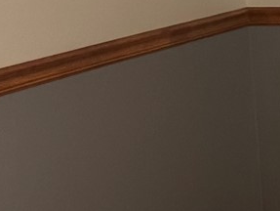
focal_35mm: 171
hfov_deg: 9.4
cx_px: 801
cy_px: 97
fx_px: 1385
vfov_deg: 8.7
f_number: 1.78
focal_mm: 6.76
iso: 250
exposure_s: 1/60
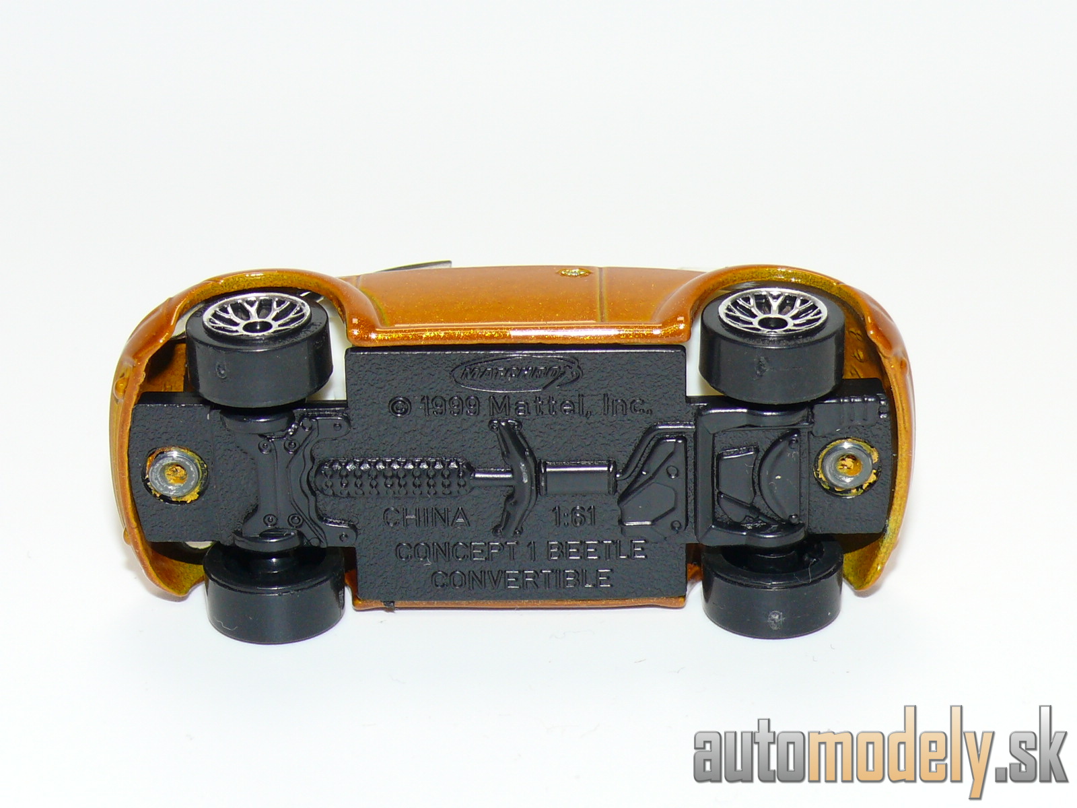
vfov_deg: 13.2
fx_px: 3485
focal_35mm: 112
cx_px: 538
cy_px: 404
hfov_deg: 17.6
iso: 100
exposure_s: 1/30
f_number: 4
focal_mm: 14.2
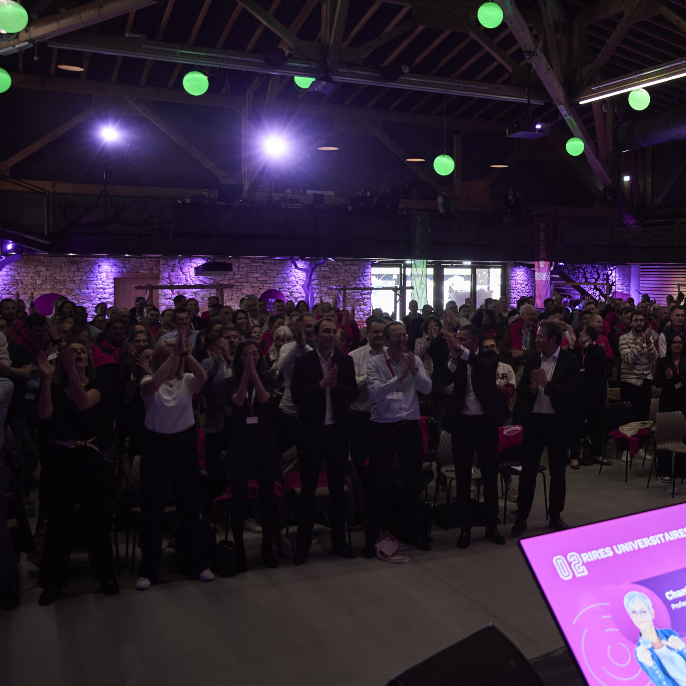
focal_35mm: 40
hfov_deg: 38.9
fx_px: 897
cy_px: 289
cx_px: 619
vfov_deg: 41.7
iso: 800
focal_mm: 24
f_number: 2.8
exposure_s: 1/80
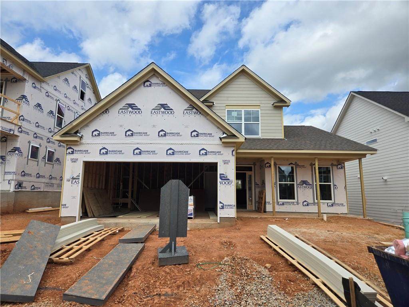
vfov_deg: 58.9
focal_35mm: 23
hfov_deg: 73.9
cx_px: 204
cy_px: 154
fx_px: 272
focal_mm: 5.4
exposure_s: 1/2000
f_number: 1.8
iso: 25
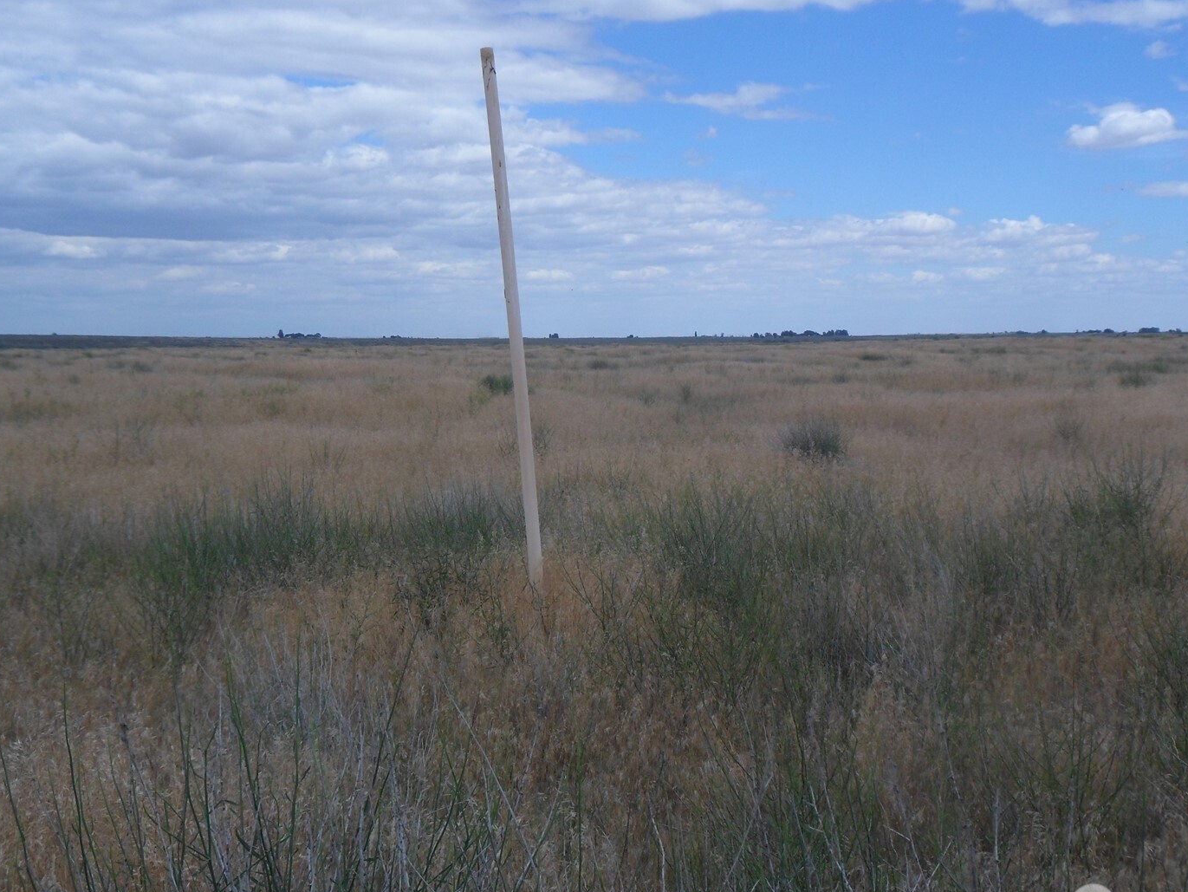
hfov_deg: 38.9
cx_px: 601
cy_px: 422
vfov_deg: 29.7
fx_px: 1682
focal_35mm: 49
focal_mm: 6.5
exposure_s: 1/1000
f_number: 4
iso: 80
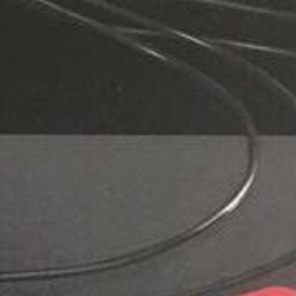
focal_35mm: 186
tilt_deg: -86.1
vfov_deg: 9.4
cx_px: -35
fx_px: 1799
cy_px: 158
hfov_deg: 9.3
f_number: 2.2
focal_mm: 4.15
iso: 125
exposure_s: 1/33
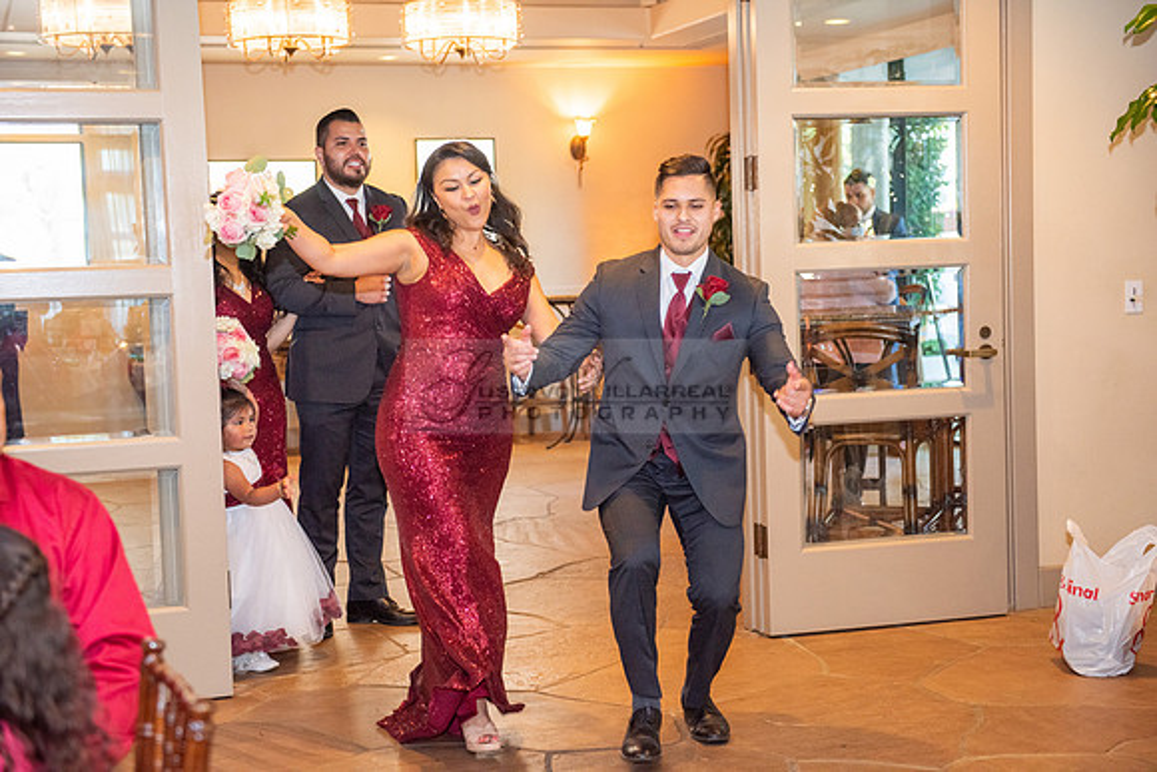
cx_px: 578
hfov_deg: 35.6
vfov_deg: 24.2
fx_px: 1800
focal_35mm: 56
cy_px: 386
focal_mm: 56
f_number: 3.5
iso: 1600
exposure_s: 1/125
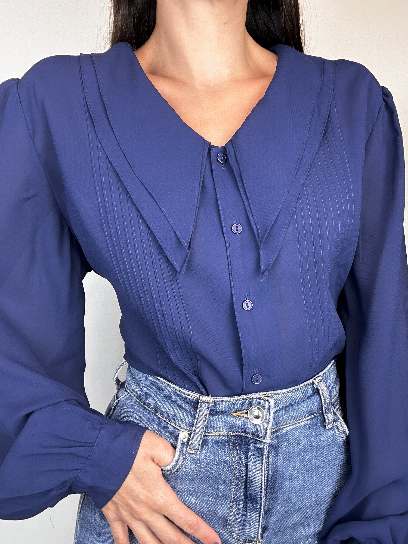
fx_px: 471
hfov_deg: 46.8
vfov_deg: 60.0
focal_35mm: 30
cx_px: 204
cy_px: 272
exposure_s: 1/50
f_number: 1.9
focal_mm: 2.69
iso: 50
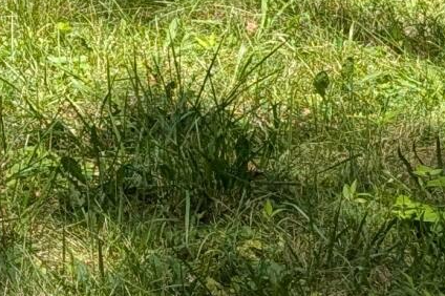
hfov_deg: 10.3
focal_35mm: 177
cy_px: -230
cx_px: -569
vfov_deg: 7.5
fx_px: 2186
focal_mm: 6.9
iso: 20
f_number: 1.68
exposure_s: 1/818
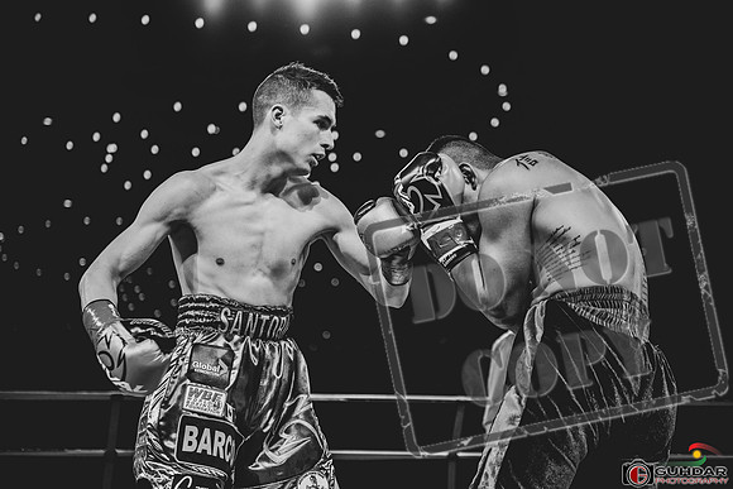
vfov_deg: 21.3
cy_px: 244
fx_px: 1303
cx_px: 360
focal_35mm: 64
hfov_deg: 31.4
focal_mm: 62
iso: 2500
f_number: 2.8
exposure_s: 1/1000
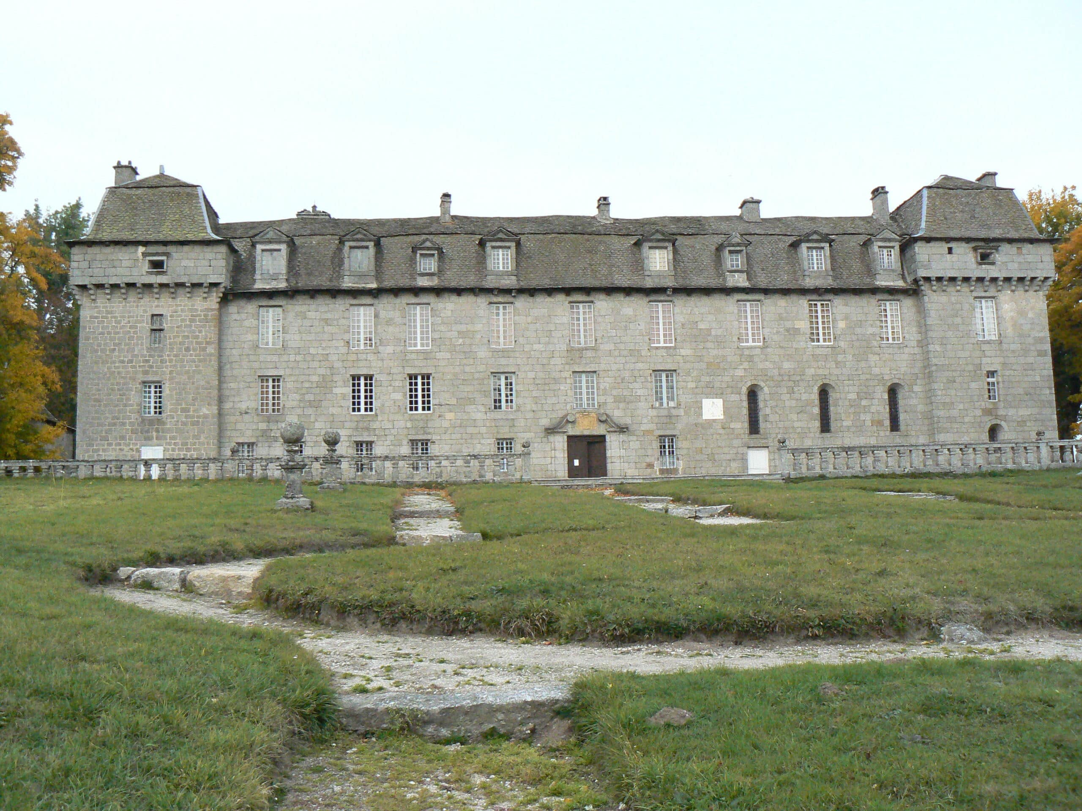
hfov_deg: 51.4
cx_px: 541
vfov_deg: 39.7
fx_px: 1125
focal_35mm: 36
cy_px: 406
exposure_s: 1/1000
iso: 400
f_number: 3.2
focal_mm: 6
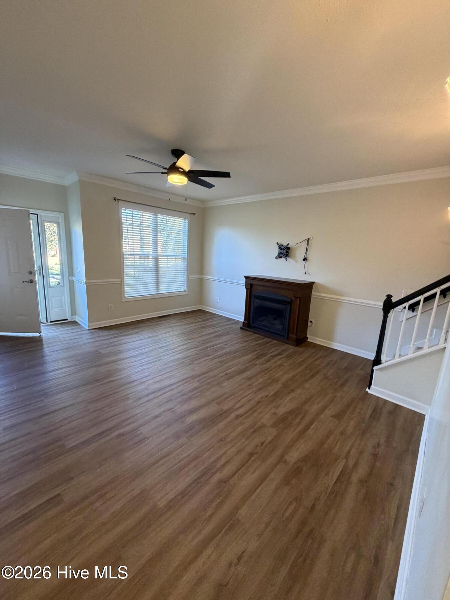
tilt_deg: -11.2
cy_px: 300
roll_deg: -2.9
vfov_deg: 102.1
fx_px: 243
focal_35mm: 14
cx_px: 225
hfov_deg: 85.7
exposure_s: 1/60
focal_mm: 2.22
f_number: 2.2
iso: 250
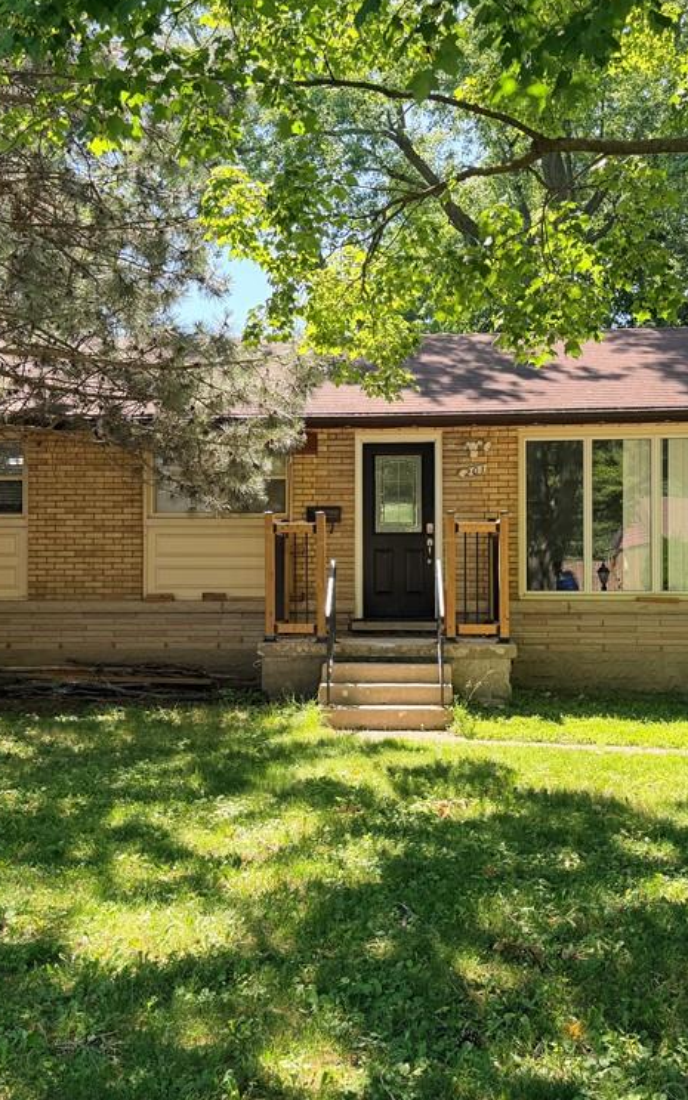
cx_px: 336
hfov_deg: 36.3
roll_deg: +0.0
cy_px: 557
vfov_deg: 55.3
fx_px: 1050
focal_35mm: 35
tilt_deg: +1.3
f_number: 1.78
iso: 100
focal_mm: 6.76
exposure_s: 1/671
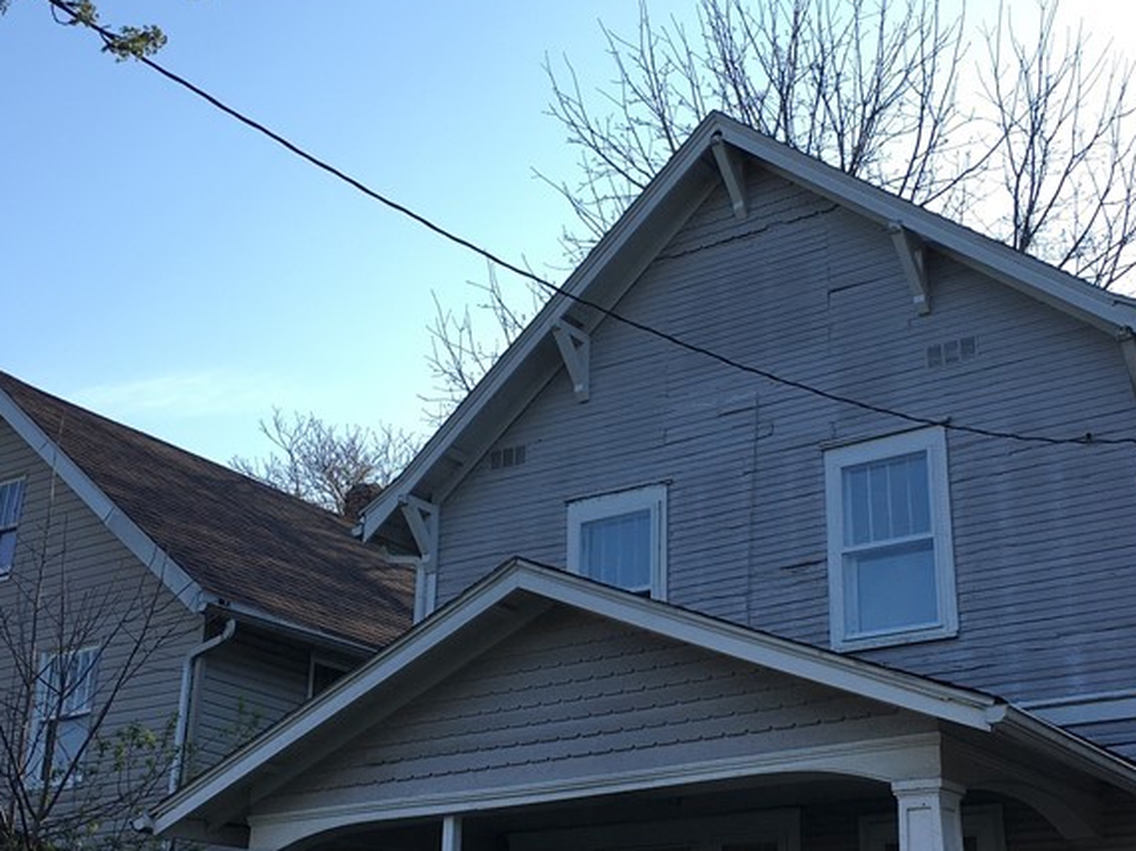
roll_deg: -2.0
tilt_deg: +23.0
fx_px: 1706
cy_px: 455
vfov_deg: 28.0
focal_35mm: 52
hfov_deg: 36.8
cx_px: 621
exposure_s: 1/538
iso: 25
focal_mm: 4.15
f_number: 2.2
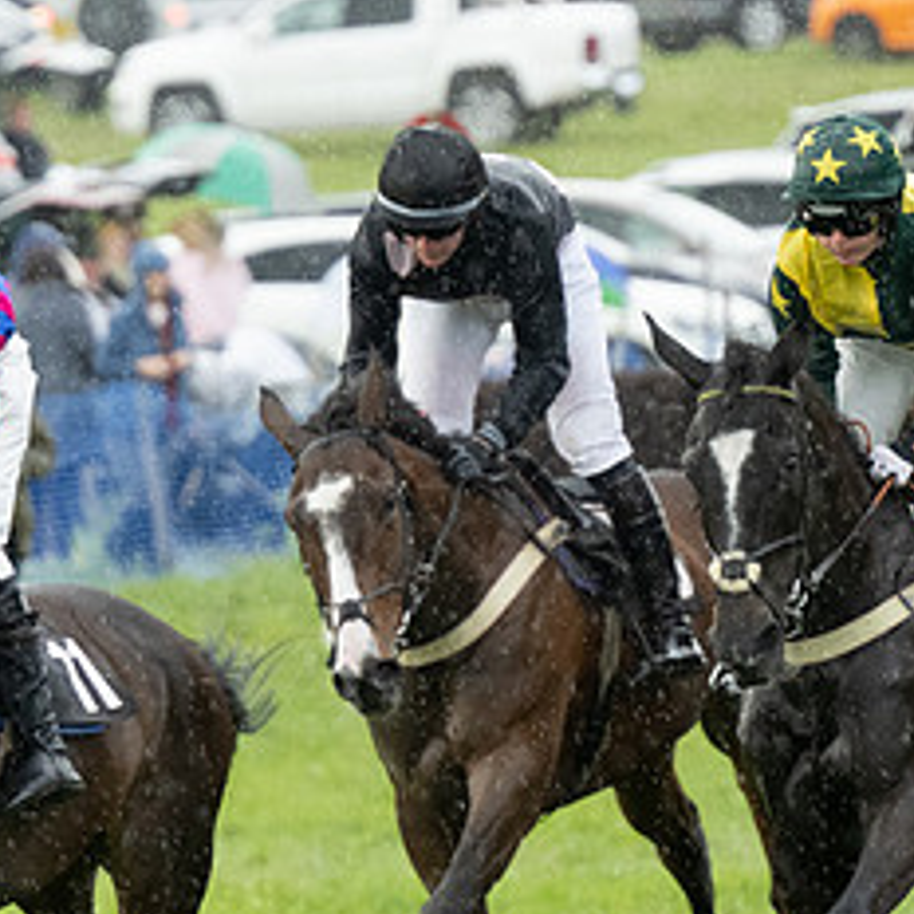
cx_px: -71
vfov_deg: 3.1
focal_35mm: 574
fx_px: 17147
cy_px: 630
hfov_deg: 3.1
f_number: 4
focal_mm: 180
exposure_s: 1/640
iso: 2000
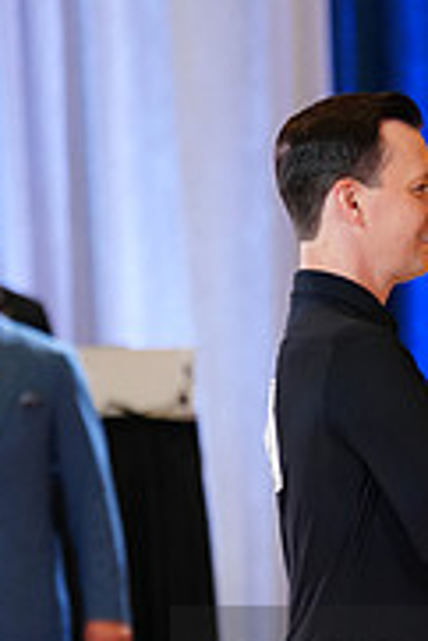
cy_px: 726
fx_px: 7689
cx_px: 660
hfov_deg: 3.2
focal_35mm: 432
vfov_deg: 4.8
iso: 1600
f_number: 2.8
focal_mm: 135
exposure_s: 1/320
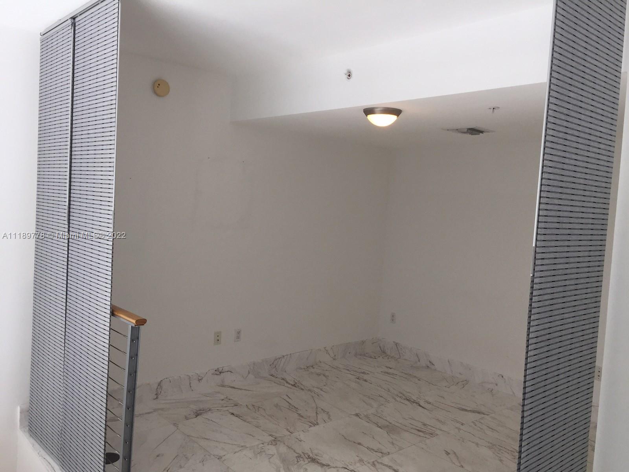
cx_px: 314
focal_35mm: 29
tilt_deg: -3.1
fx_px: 527
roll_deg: -3.4
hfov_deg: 61.7
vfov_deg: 48.2
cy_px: 236
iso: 50
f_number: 2.2
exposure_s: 1/120
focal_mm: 4.15
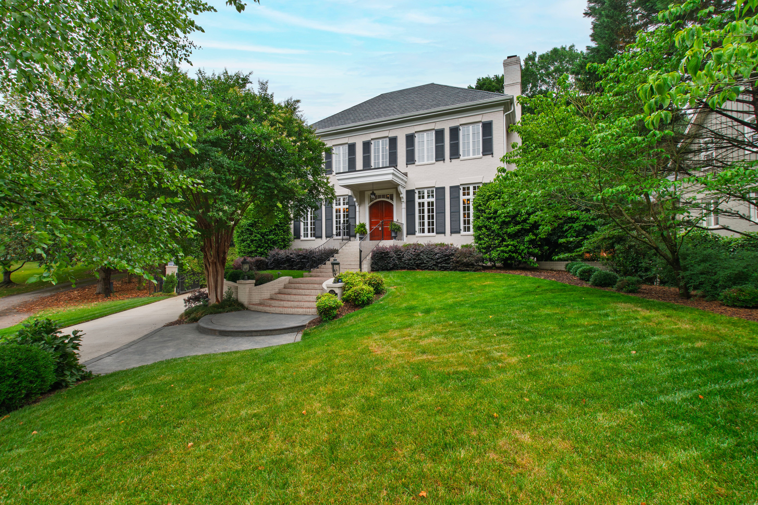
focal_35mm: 15
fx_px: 316
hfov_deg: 100.4
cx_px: 379
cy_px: 252
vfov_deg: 77.3
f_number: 8
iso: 100
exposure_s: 1/40
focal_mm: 10
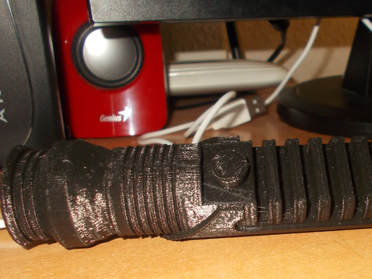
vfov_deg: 31.2
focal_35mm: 46
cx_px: 285
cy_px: 191
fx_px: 494
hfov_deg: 40.0
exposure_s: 1/25
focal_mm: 4.6
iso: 200
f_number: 3.2
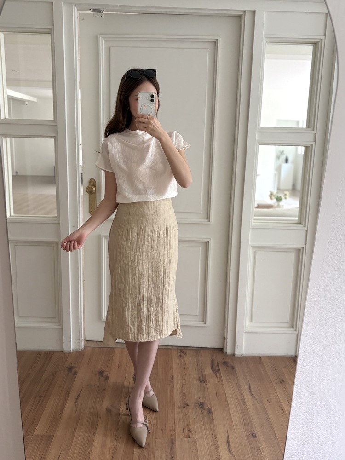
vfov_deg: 67.3
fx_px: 346
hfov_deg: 53.1
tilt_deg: -20.2
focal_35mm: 26
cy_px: 230
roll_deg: -1.2
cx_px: 172
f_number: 1.6
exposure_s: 1/61
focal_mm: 5.96
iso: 125
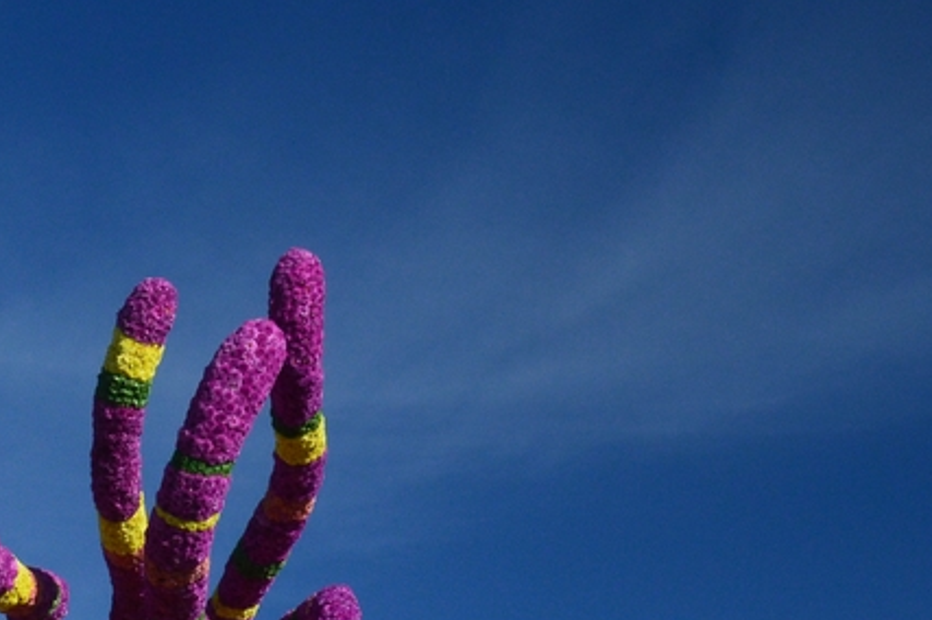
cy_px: 1155
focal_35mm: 137
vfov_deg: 9.5
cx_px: -83
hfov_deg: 14.6
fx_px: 3544
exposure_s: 1/320
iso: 400
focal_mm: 24
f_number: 11
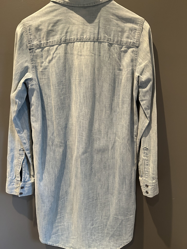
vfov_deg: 67.3
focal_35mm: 26
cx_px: 94
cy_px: 124
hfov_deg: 53.1
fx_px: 187
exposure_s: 1/60
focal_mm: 5.7
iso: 500
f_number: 1.5
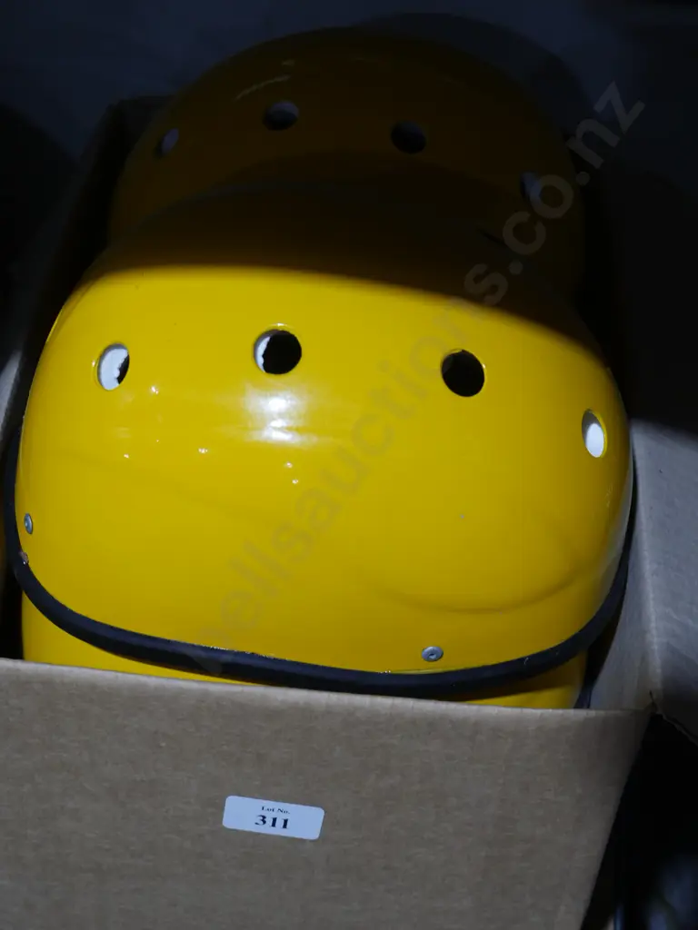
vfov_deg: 33.2
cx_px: 349
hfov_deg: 25.2
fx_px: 1559
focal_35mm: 58
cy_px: 465
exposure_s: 1/60
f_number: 5.4
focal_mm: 29
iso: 640
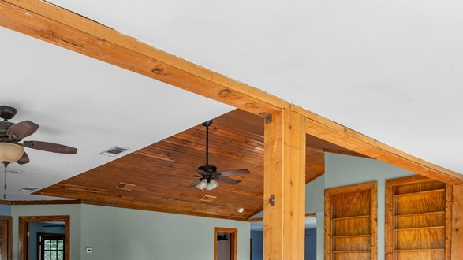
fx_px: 381
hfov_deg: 60.1
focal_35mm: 31
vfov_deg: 34.5
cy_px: 258
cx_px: 131
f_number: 8
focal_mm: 16
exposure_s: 1.3
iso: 100
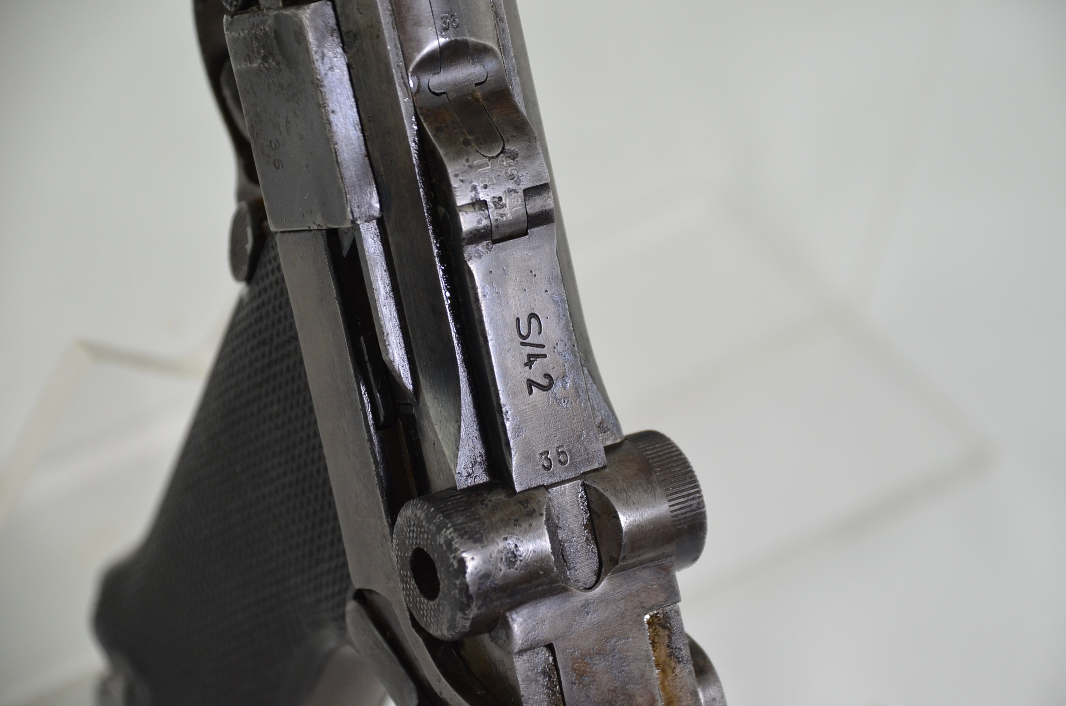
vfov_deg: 7.3
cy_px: 353
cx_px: 533
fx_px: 5541
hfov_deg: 11.0
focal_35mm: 188
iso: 800
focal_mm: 125
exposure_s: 1/250
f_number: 5.6
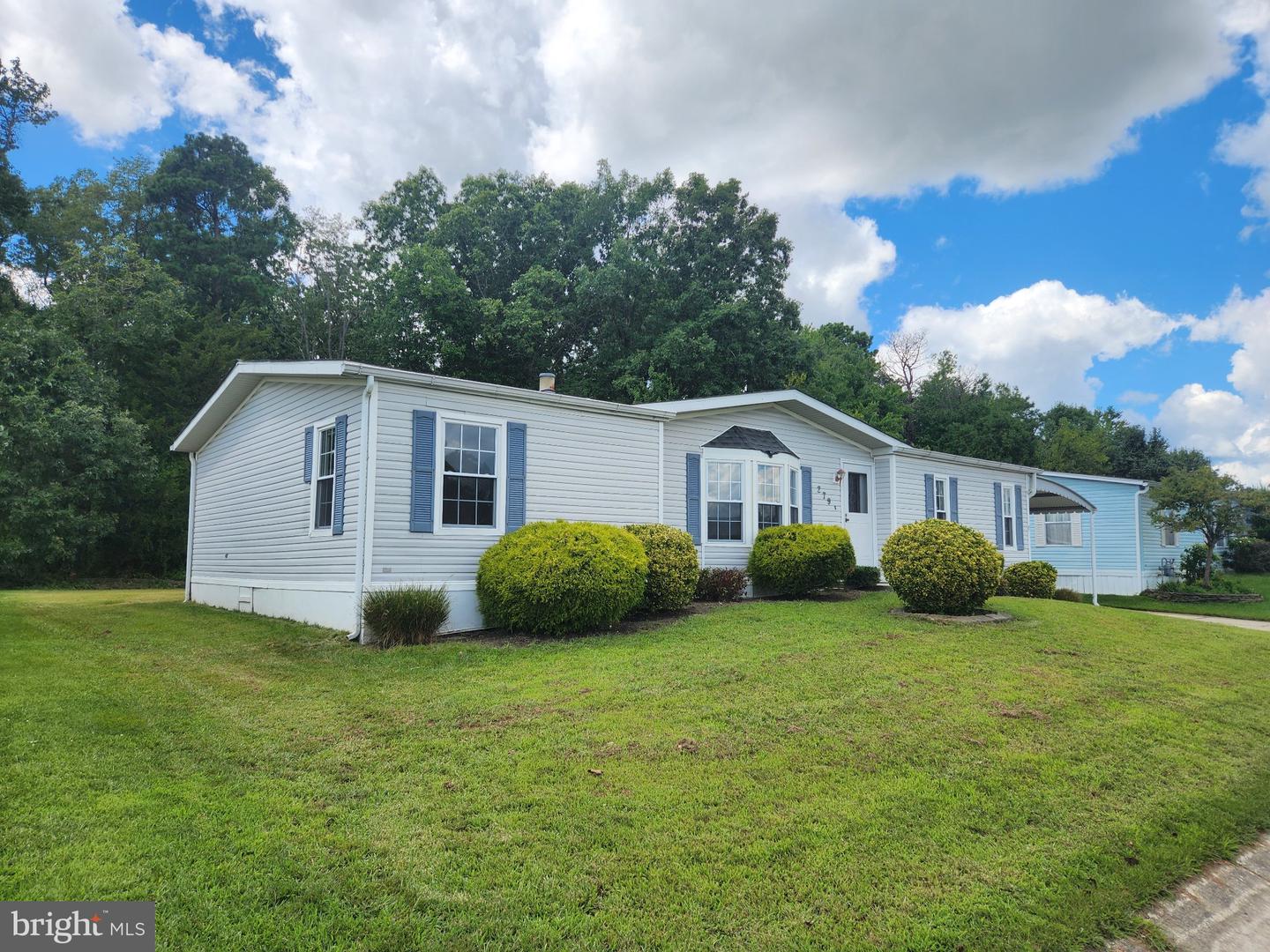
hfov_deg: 73.9
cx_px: 635
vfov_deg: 58.9
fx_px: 844
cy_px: 476
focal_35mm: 23
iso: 20
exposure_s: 1/1402
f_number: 1.8
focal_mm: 5.4
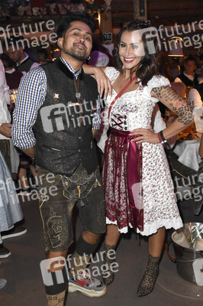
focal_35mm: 39
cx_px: 102
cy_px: 153
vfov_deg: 49.6
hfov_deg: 34.2
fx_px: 330
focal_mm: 26
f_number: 6.3
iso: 5000
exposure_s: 1/60
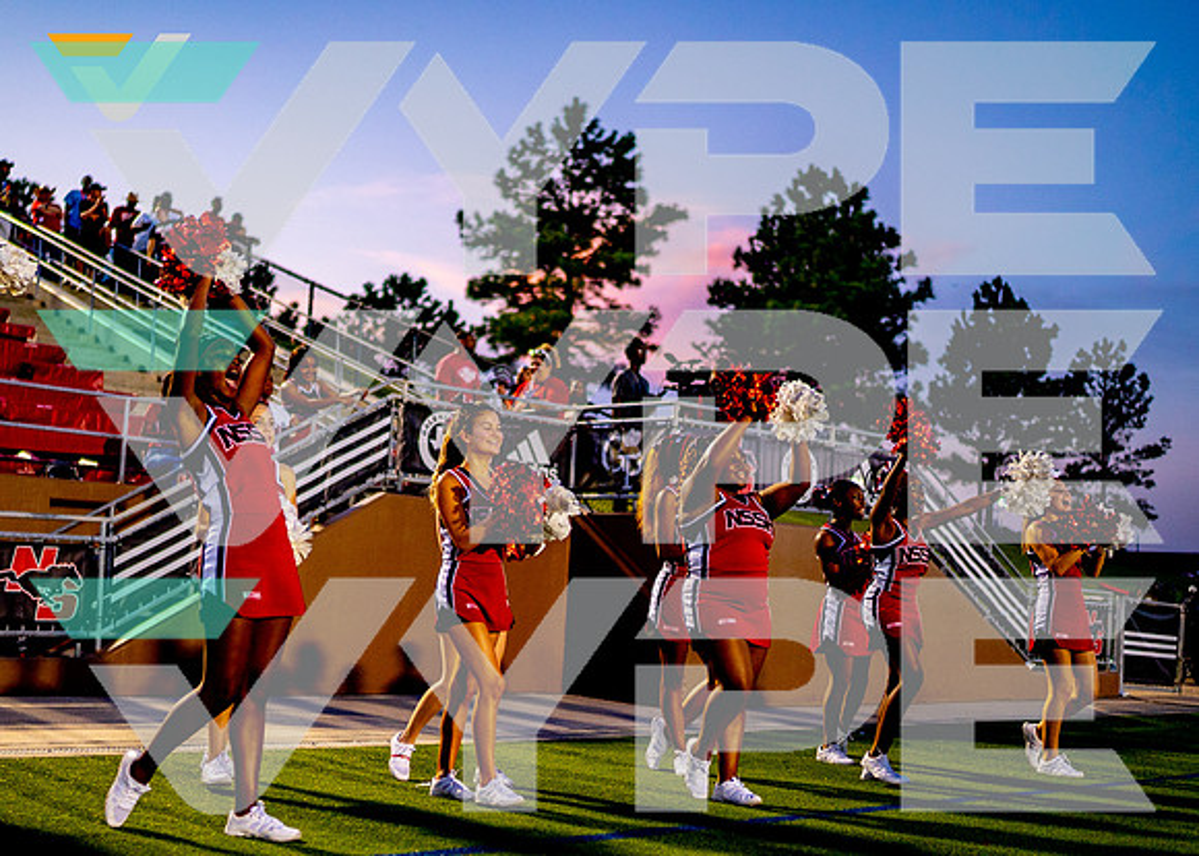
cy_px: 479
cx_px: 471
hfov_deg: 42.1
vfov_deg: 30.9
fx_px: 1547
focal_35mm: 45
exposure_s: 1/1600
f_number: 1.4
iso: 800
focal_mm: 35
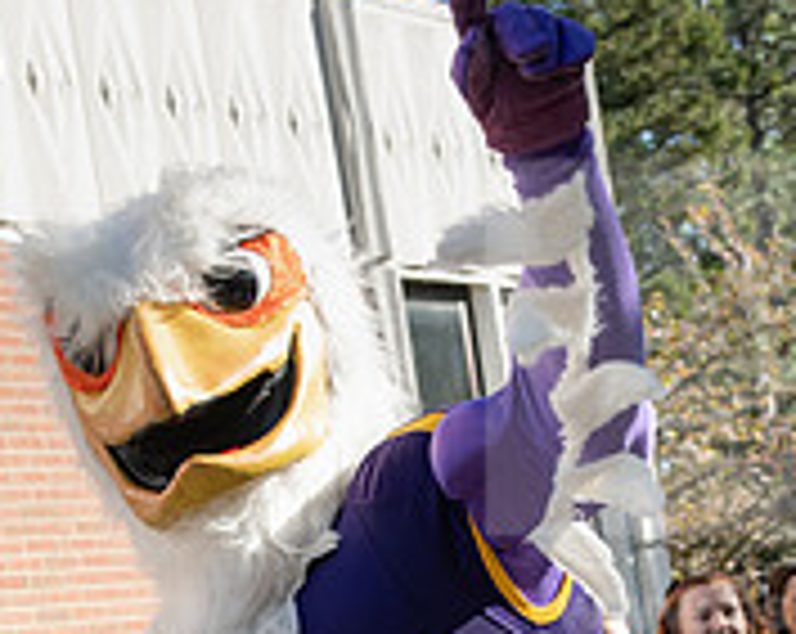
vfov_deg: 13.6
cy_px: 704
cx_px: 351
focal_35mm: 111
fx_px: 2611
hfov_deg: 17.3
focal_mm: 36
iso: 400
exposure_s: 1/640
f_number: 5.6
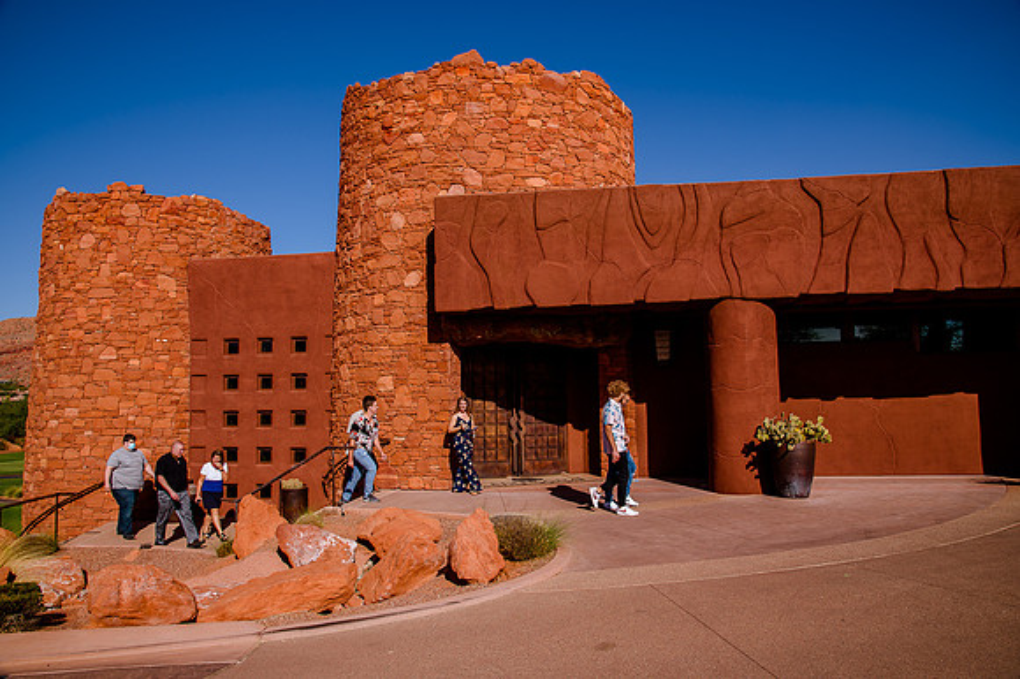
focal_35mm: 24
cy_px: 340
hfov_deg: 73.8
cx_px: 510
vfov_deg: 53.1
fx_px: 680
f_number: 10
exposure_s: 1/250
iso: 125
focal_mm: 24
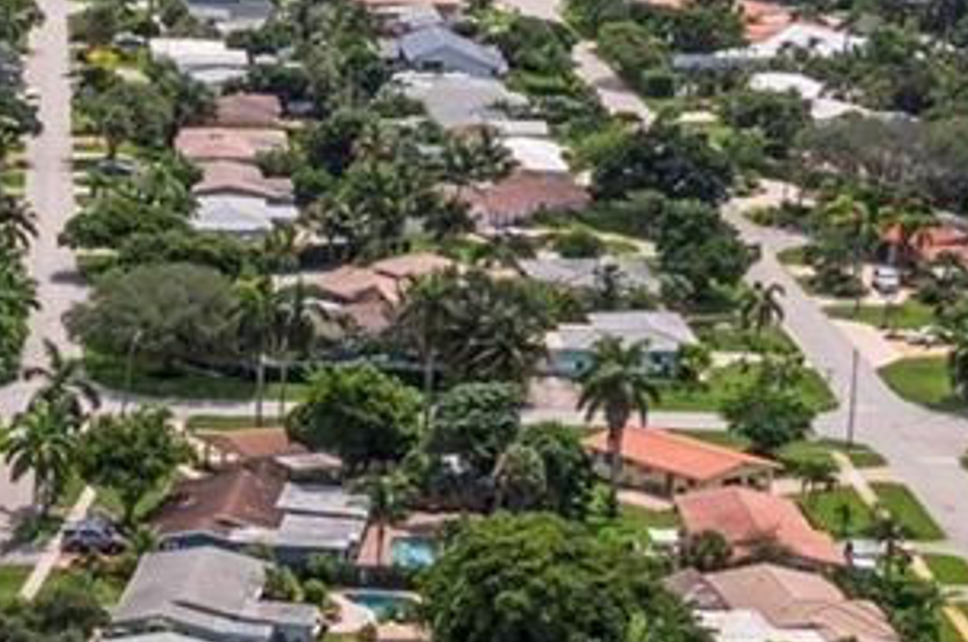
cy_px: 621
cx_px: -476
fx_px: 3973
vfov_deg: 9.2
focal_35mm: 148
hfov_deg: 13.1
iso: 100
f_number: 9
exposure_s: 1/160
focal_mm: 10.26
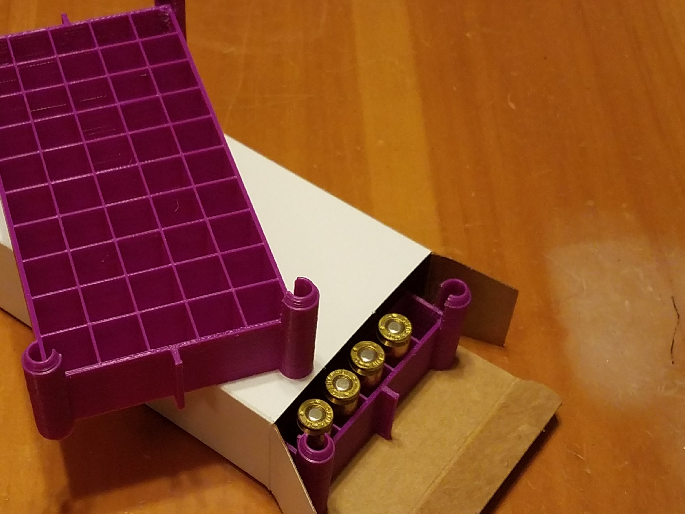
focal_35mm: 35
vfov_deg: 40.7
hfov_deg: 51.6
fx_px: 693
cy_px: 254
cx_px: 228
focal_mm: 4.2
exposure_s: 1/60
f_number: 1.7
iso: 160
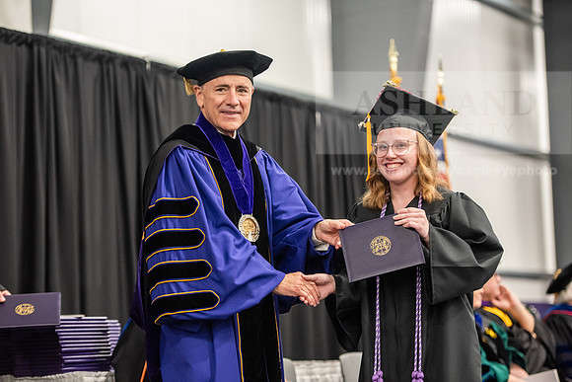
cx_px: 286
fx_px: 1589
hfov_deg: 20.4
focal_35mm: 100
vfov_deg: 13.7
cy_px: 191
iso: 3200
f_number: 3.2
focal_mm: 100
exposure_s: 1/200
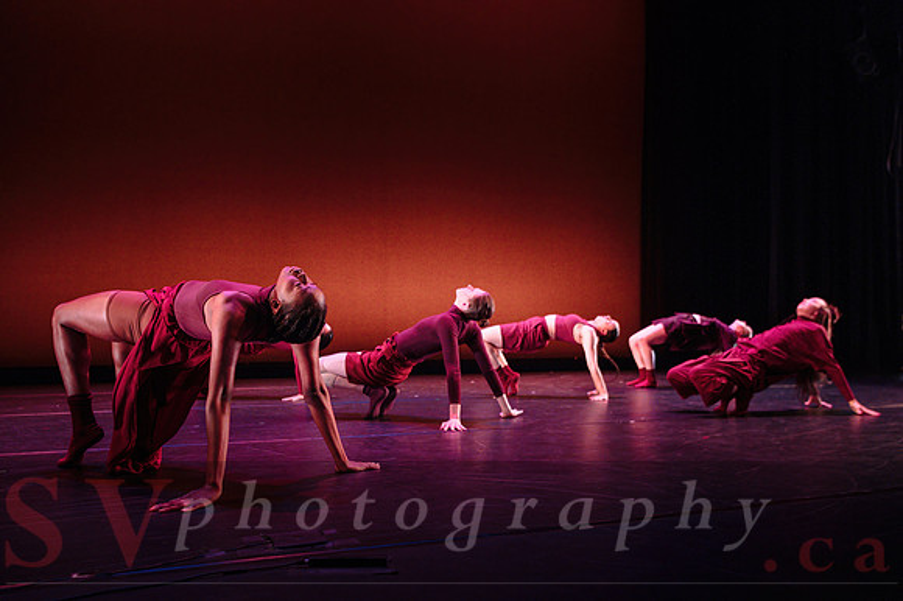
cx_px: 450
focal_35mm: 28
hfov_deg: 64.8
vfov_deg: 45.7
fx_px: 711
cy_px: 342
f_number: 2.8
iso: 2500
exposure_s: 1/250
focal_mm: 24
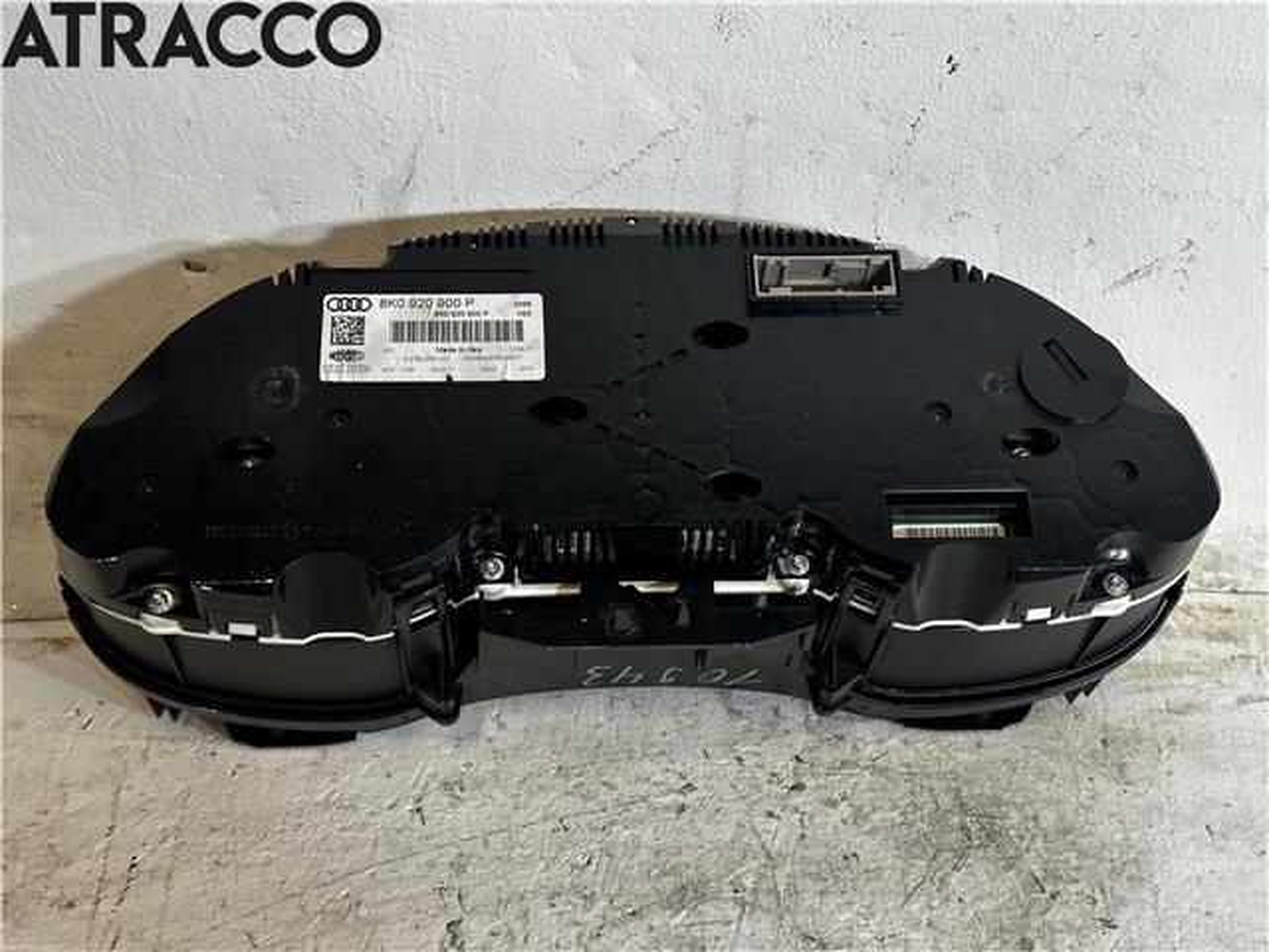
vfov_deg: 30.3
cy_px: 476
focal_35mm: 48
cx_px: 634
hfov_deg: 39.7
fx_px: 1760
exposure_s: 1/100
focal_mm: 6.86
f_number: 1.78
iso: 125
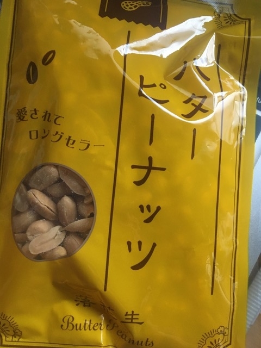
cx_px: 130
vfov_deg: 61.7
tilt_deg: -83.1
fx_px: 292
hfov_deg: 48.2
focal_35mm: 29
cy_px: 174
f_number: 2.2
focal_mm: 4.15
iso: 160
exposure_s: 1/30
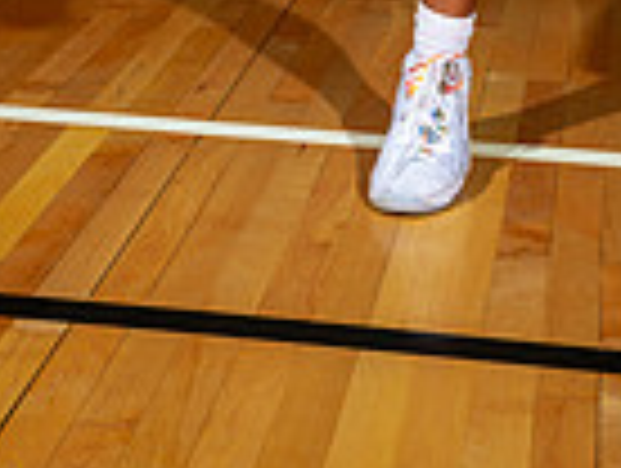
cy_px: -522
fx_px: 1797
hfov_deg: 19.6
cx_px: 374
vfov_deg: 12.7
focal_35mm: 100
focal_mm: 32
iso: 100
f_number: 8
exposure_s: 1/125
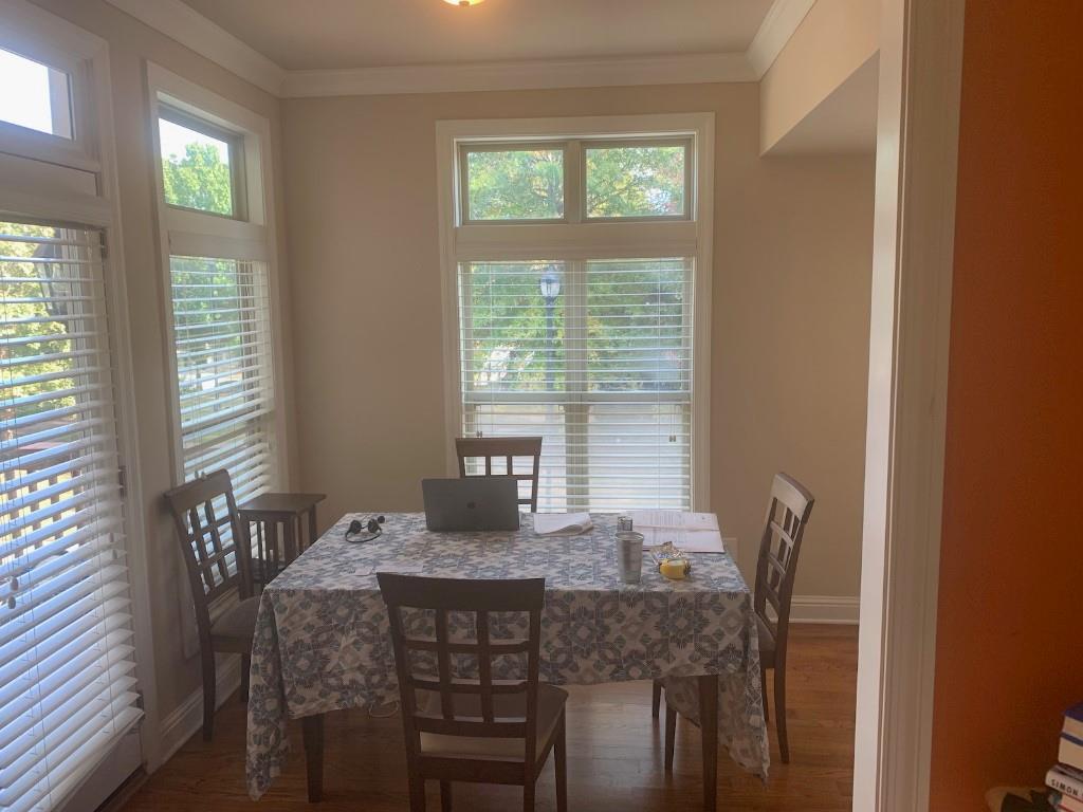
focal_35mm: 26
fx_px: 813
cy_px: 406
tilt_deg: -6.5
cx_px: 542
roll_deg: +0.2
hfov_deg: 67.3
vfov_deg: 53.1
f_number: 1.8
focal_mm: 4.25
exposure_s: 1/120
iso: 64
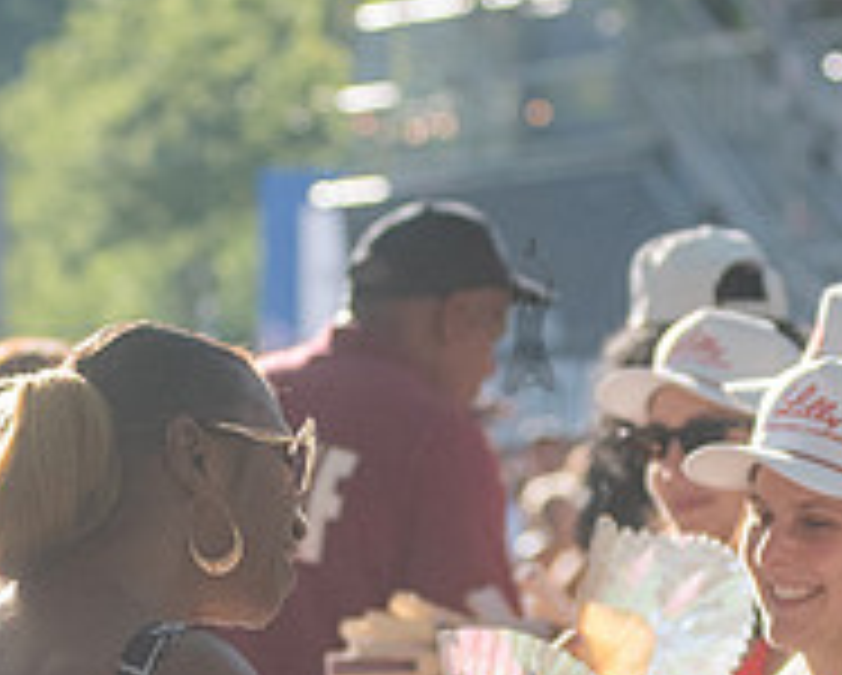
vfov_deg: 4.5
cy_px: 883
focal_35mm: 344
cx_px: 447
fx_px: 8581
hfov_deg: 5.6
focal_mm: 80
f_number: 4
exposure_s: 1/2500
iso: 1000
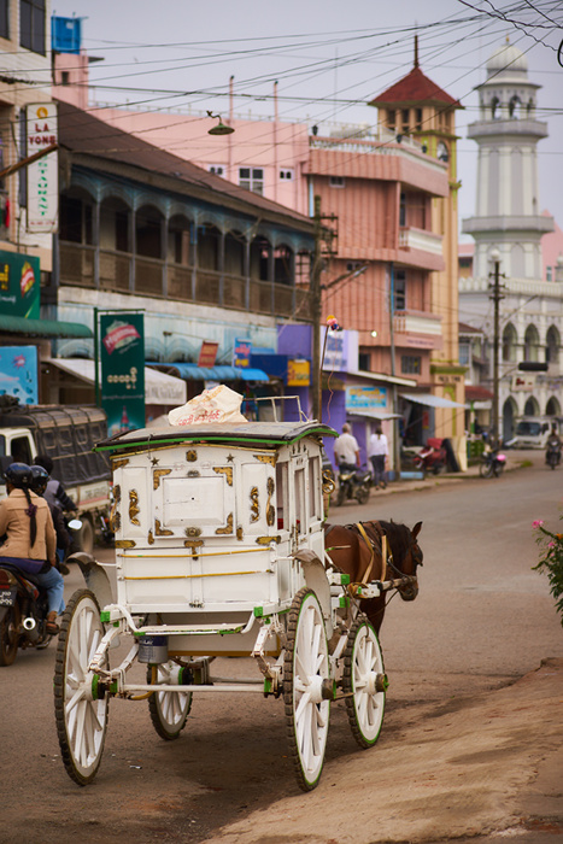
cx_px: 282
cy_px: 422
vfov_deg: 20.4
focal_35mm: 100
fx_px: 2344
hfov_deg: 13.7
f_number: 4
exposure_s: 1/1000
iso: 200
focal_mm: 100
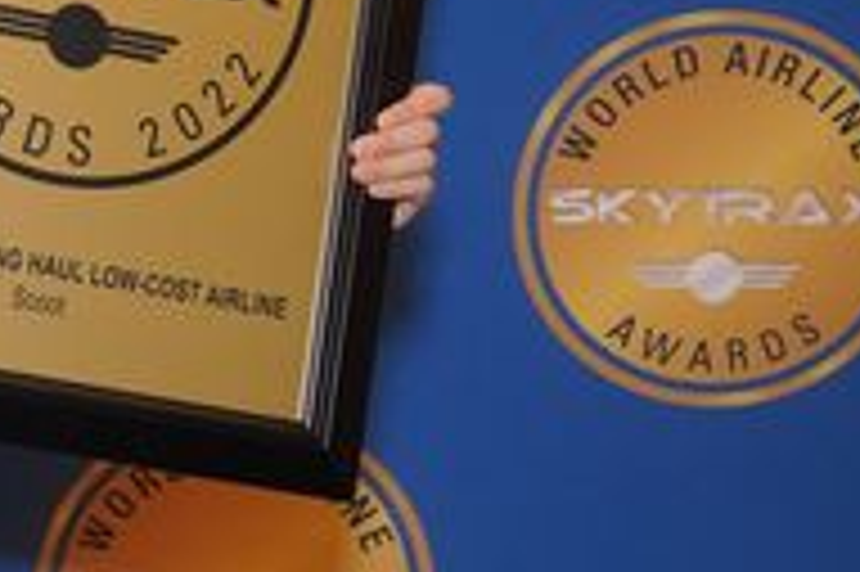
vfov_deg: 10.4
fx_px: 3151
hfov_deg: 13.7
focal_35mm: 132
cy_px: 216
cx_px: -734
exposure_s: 1/160
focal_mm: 35
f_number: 4.5
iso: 4000
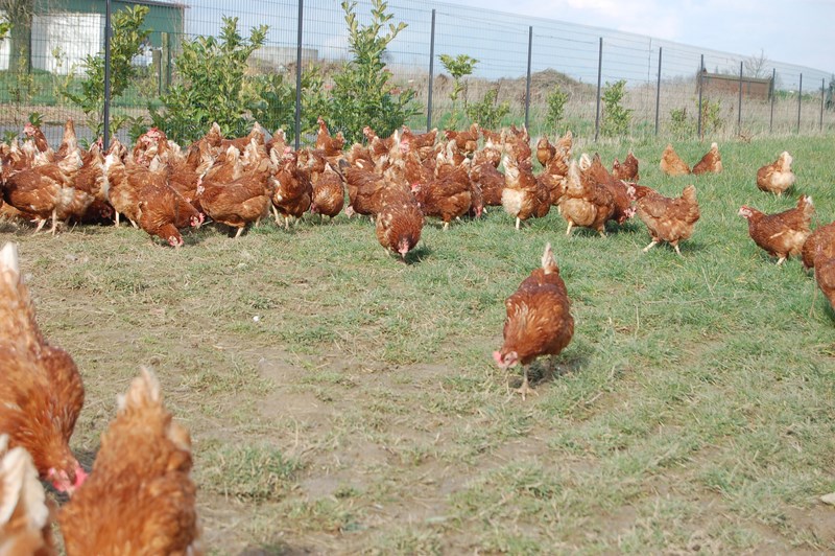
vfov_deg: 16.5
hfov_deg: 24.6
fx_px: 1912
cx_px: 418
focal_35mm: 82
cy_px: 278
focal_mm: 55
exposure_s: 1/200
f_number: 7.1
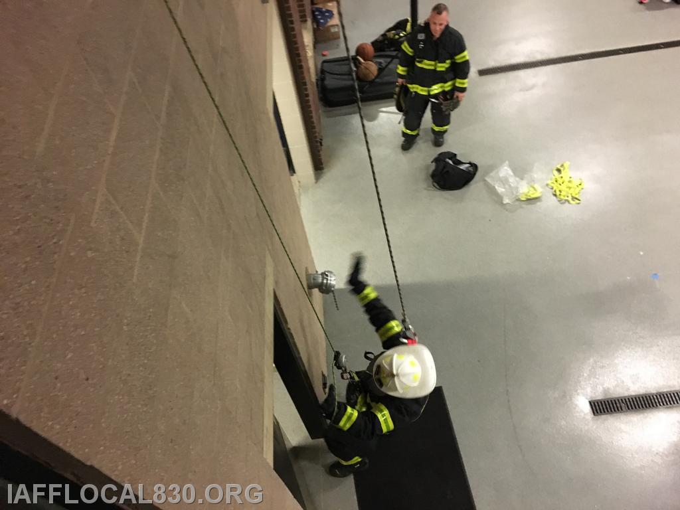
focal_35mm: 29
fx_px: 570
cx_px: 340
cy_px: 255
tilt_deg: -53.1
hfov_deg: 61.7
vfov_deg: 48.2
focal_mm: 4.15
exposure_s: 1/15
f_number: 2.2
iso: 320
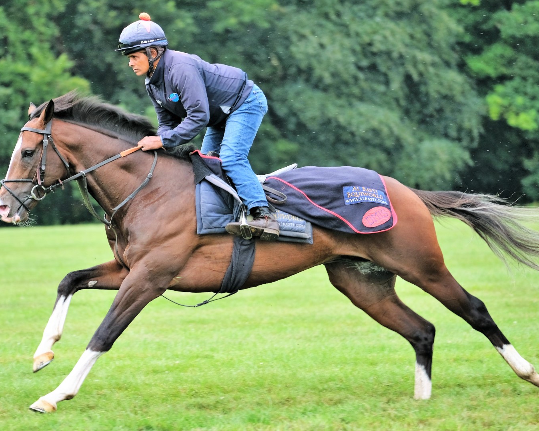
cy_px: 216
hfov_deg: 8.2
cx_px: 251
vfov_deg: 6.5
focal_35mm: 237
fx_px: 3781
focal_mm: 140
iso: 250
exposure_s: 1/1000
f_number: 2.8
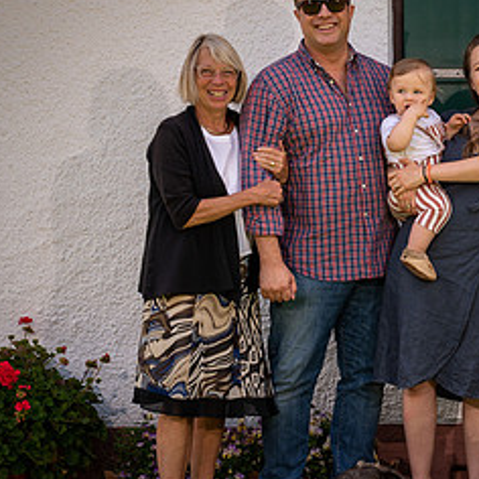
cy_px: 262
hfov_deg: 22.2
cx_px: 544
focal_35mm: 73
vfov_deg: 23.7
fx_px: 1143
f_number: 8
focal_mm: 35
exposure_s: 1/200
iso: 250
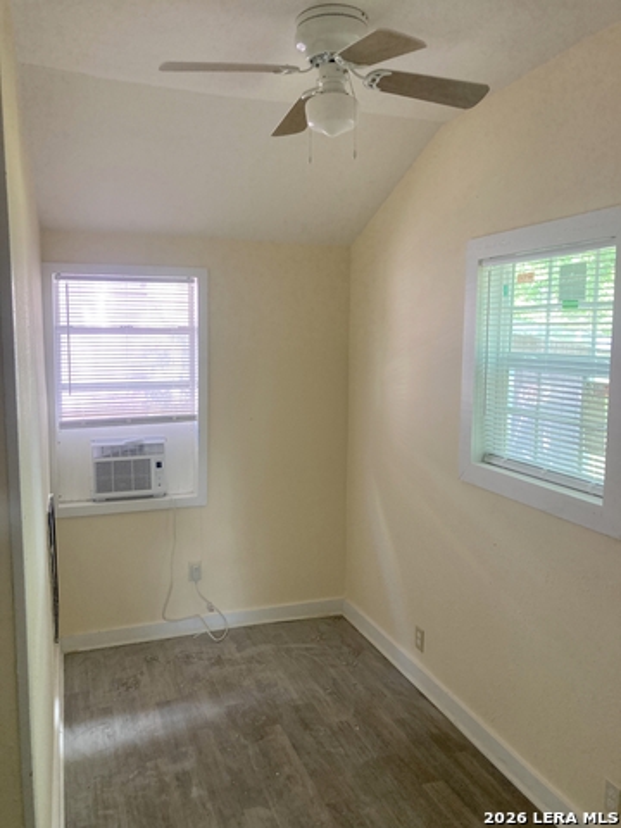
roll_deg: +1.5
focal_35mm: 28
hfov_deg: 49.7
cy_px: 414
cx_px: 310
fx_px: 670
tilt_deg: -1.9
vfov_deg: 63.4
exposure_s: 1/60
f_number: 1.8
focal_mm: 3.99
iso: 200
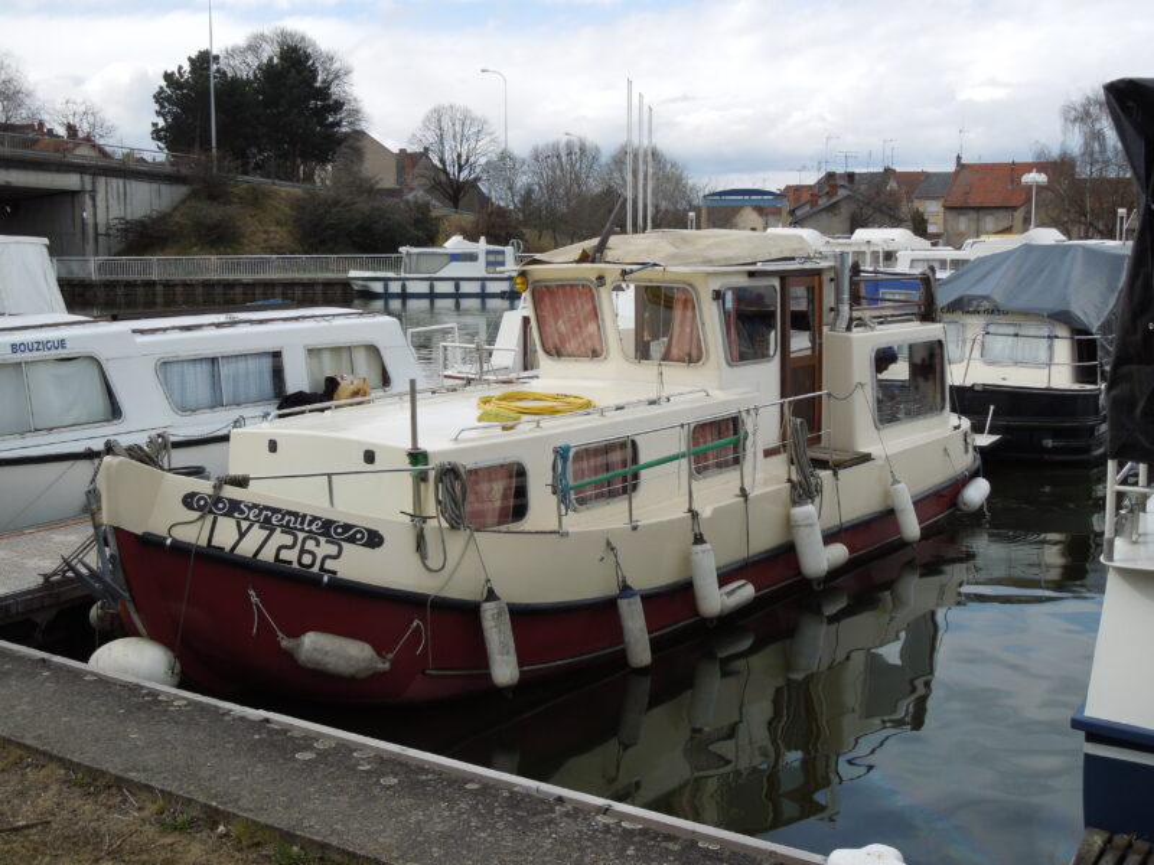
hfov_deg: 43.9
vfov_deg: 33.6
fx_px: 1433
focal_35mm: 43
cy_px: 432
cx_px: 577
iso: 100
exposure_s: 1/640
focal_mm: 7.8
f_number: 3.9
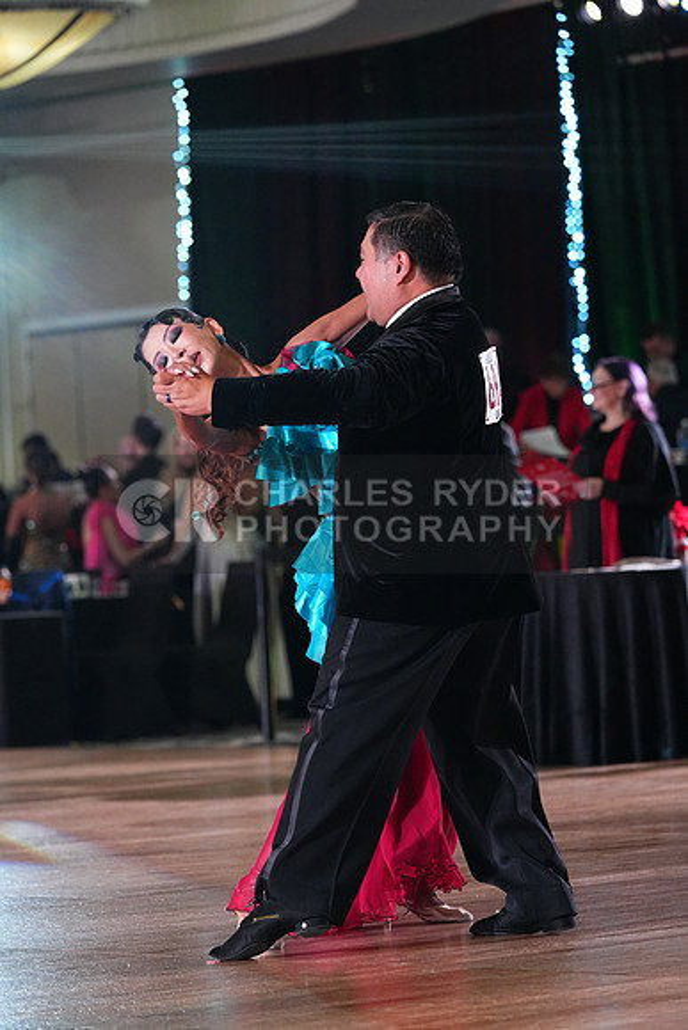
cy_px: 515
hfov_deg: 8.5
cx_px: 344
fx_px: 4612
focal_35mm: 161
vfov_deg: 12.8
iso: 6400
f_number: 4.5
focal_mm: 161
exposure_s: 1/400
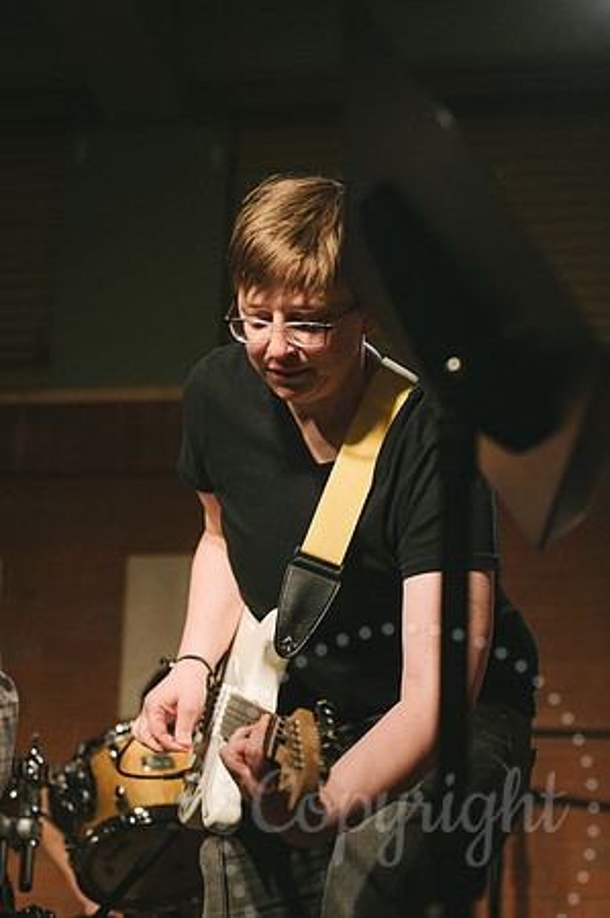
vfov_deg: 28.9
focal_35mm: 70
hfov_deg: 19.4
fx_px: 1783
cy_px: 459
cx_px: 305
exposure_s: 1/320
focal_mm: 70
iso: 4000
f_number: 3.2
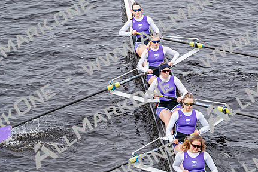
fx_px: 1929
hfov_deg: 7.7
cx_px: 156
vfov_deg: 5.1
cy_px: 77
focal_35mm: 269
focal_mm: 200
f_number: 2.8
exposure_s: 1/2000
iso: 320
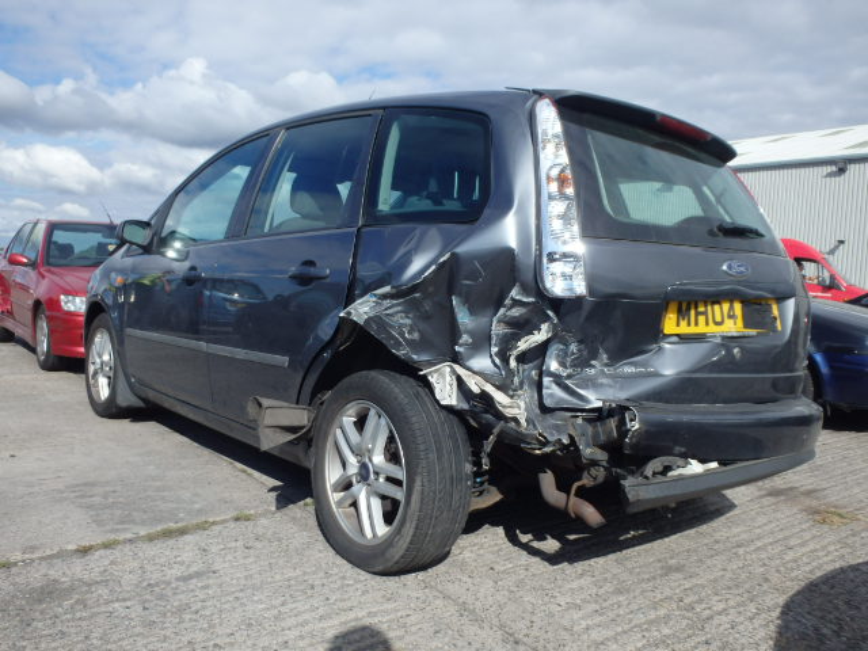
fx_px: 702
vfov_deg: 49.7
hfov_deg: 63.4
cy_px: 326
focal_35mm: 28
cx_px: 434
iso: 125
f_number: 11
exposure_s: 1/125
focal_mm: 5
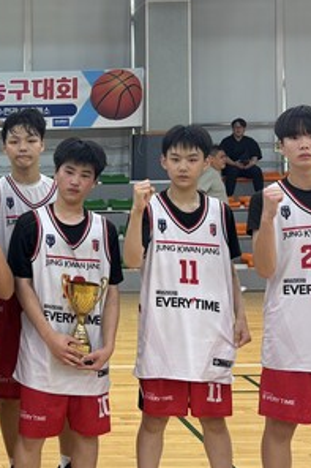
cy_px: 187
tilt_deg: -0.2
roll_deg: +1.0
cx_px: -77
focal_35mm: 64
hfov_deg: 19.7
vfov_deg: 31.3
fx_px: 830
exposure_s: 1/60
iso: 64
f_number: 1.6
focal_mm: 5.96
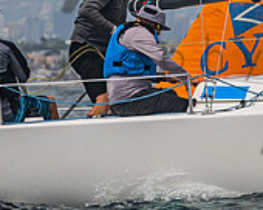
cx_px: 193
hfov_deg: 3.0
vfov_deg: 2.4
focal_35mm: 642
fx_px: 4997
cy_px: -58
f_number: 6.3
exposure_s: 1/1000
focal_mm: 200
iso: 160
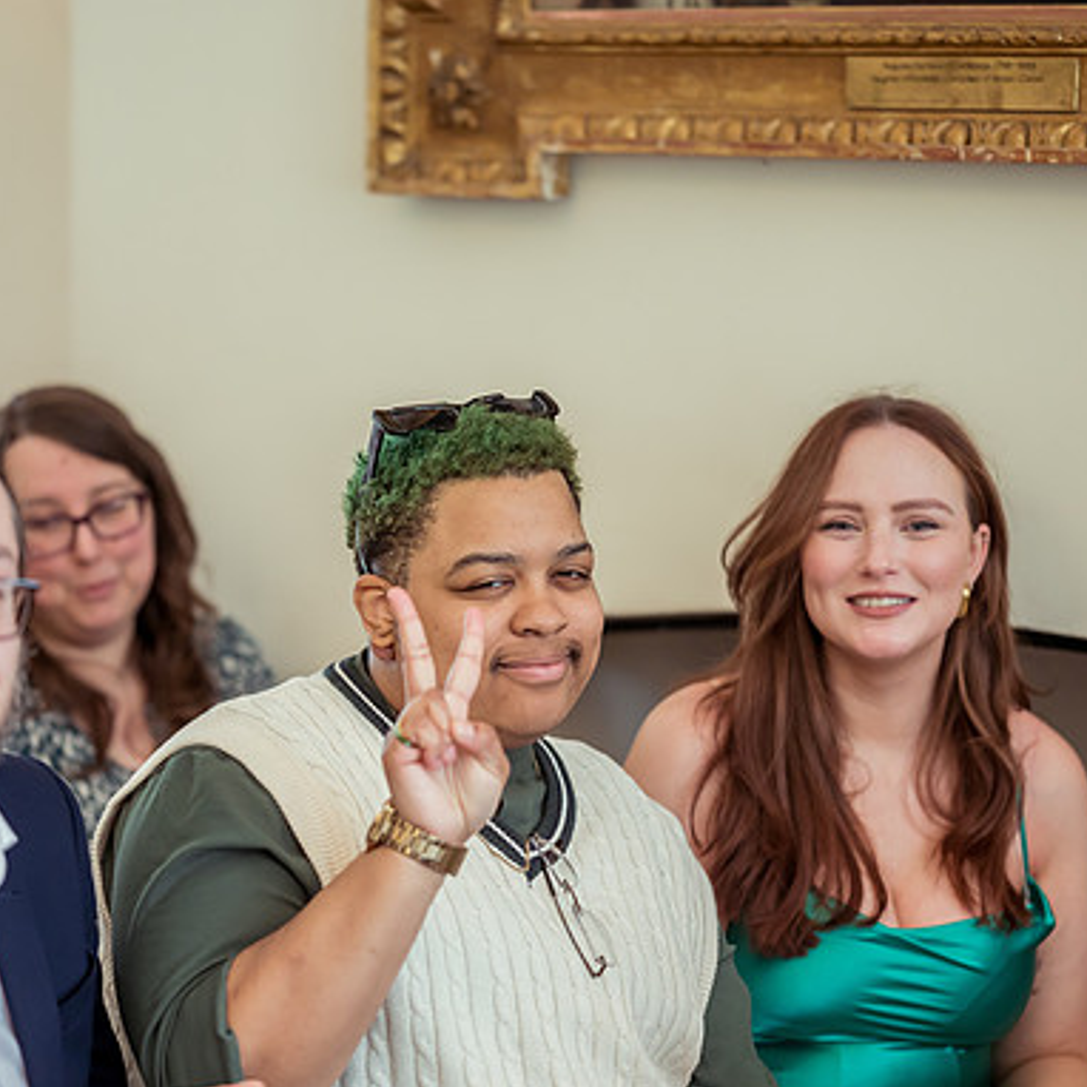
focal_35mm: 110
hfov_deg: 15.8
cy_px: 548
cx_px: 404
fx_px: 3908
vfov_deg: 15.8
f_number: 1.8
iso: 2200
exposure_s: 1/1000
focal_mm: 85
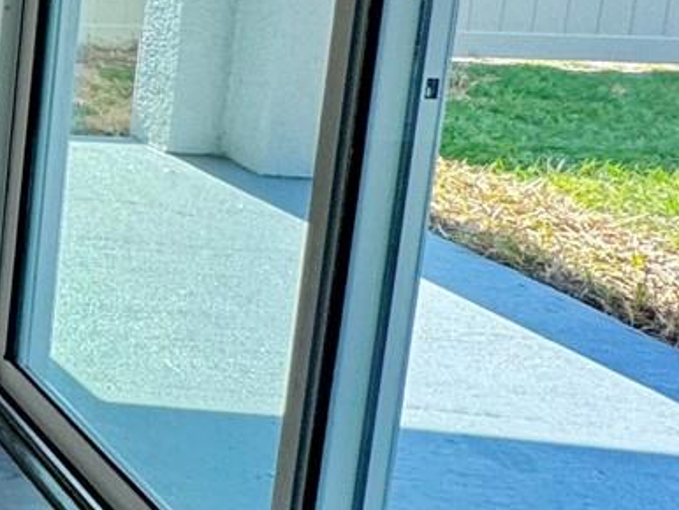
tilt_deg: -11.0
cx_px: -686
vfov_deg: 23.2
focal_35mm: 58
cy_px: -95
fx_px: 1138
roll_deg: +0.3
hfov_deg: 19.1
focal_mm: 2.22
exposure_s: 1/120
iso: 100
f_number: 2.2
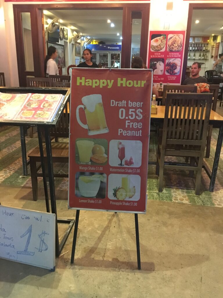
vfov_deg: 61.7
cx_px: 112
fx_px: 249
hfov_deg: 48.2
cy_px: 149
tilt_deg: -17.9
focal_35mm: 29
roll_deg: -2.1
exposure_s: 1/17
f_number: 2.2
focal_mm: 4.15
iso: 320
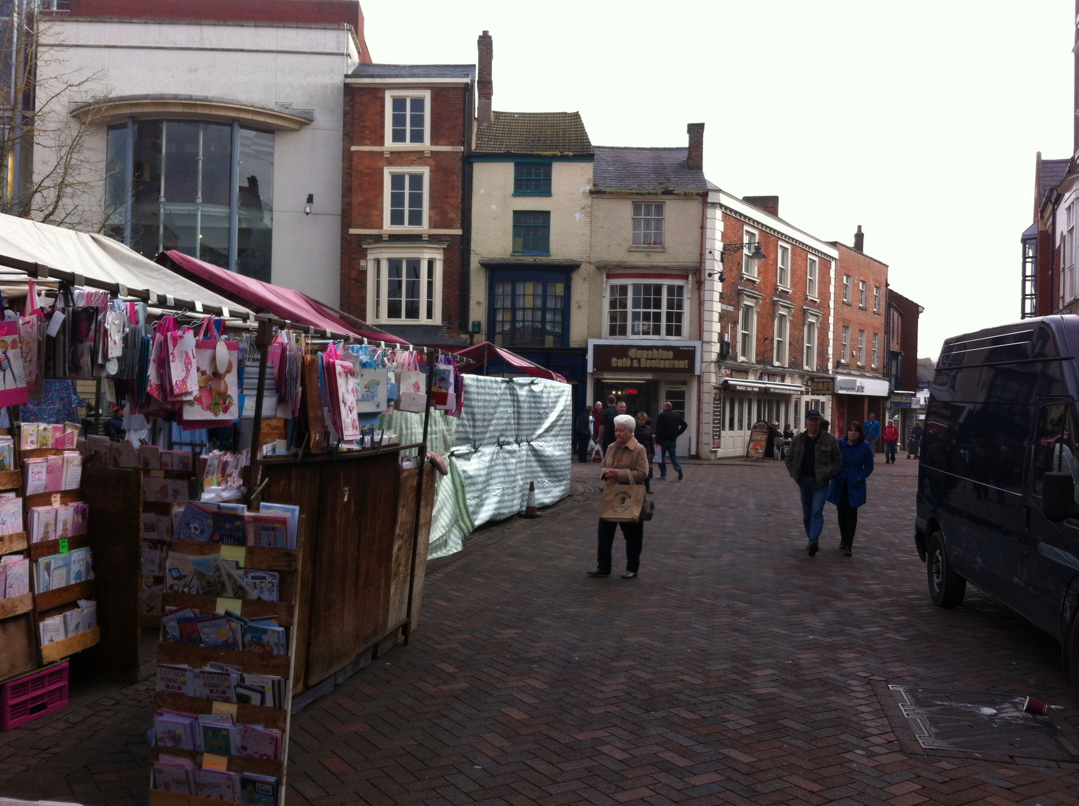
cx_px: 540
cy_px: 403
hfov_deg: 52.7
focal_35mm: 35
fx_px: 1089
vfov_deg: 40.6
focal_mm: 3.85
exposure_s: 1/628
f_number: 2.8
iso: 80
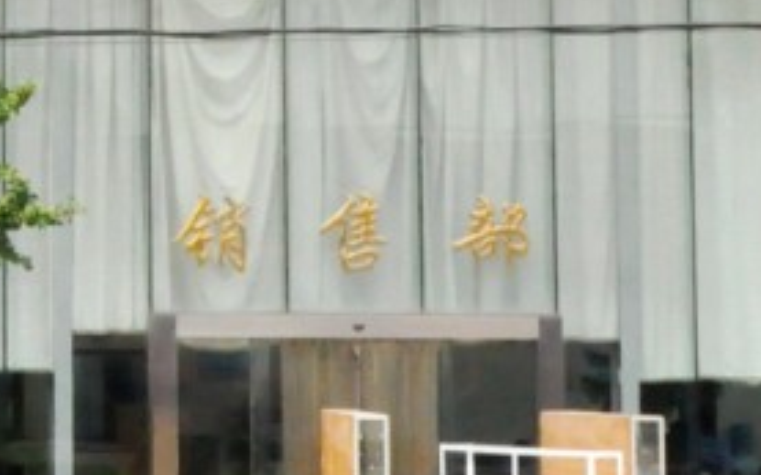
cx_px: -396
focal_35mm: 238
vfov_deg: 5.5
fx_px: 4934
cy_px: -233
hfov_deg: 8.6
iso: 1600
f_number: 16
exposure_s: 1/1000
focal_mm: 27
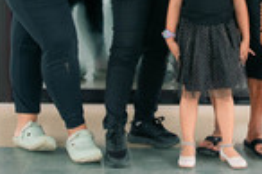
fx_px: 872
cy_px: -53
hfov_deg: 17.0
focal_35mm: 120
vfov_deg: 11.1
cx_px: 179
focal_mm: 35
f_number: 4
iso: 1000
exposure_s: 1/160
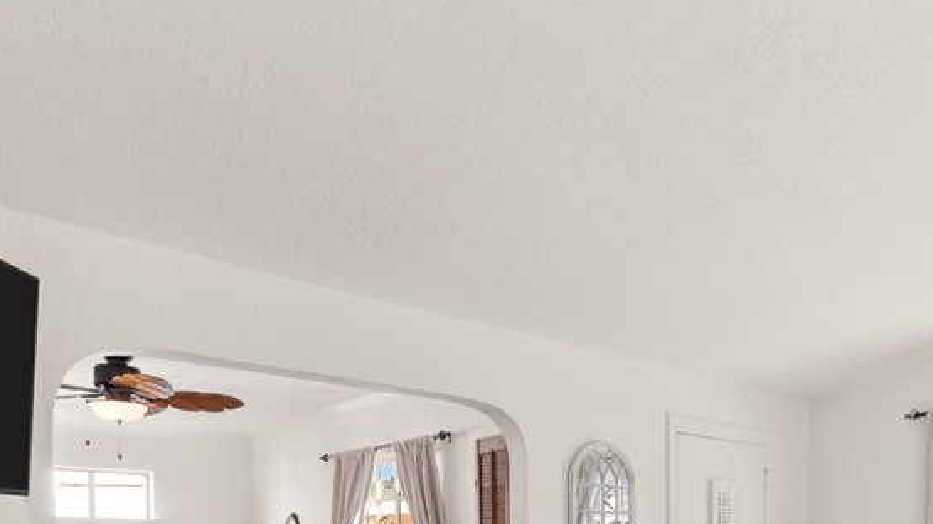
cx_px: 640
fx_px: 767
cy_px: 528
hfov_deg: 60.8
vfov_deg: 34.2
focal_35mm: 31
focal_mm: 16
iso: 100
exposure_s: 1/10
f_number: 9
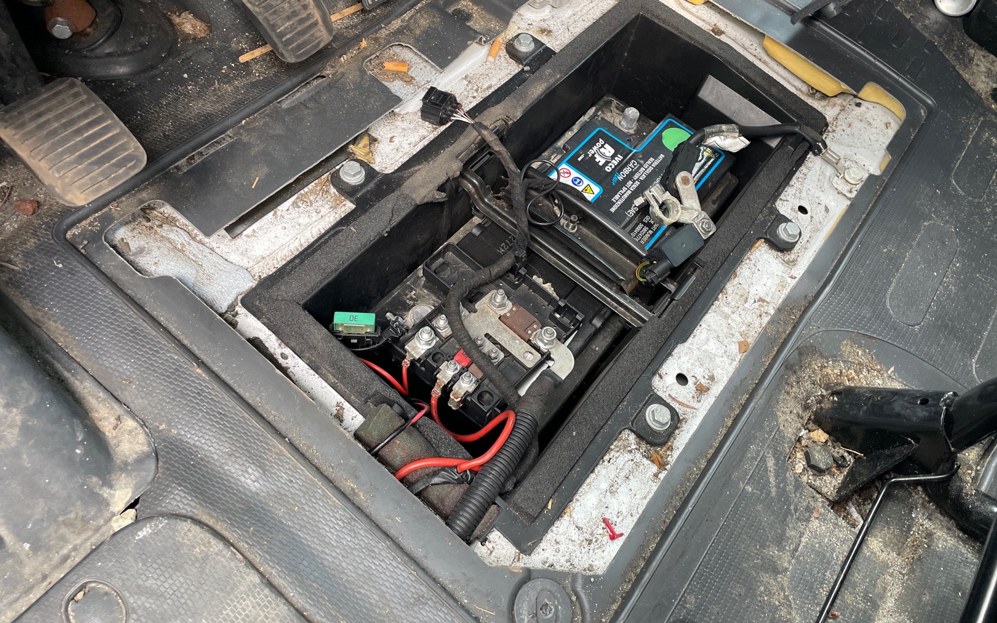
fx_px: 761
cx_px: 503
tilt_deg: -58.9
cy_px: 244
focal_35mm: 28
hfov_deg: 66.5
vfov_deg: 44.3
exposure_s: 1/97
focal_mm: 4.2
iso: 125
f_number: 1.6
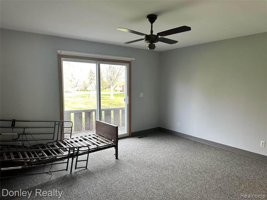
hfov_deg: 71.6
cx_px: 134
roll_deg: -0.4
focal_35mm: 24
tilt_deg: -4.7
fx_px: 185
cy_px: 100
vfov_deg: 56.8
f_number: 1.78
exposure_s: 1/121
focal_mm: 6.86
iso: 125
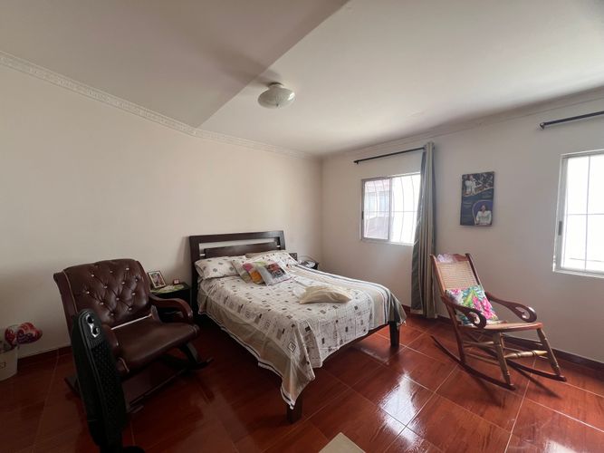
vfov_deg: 89.9
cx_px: 302
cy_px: 226
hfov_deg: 106.2
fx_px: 227
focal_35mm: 13
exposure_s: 1/99
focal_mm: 1.57
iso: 64
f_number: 1.8
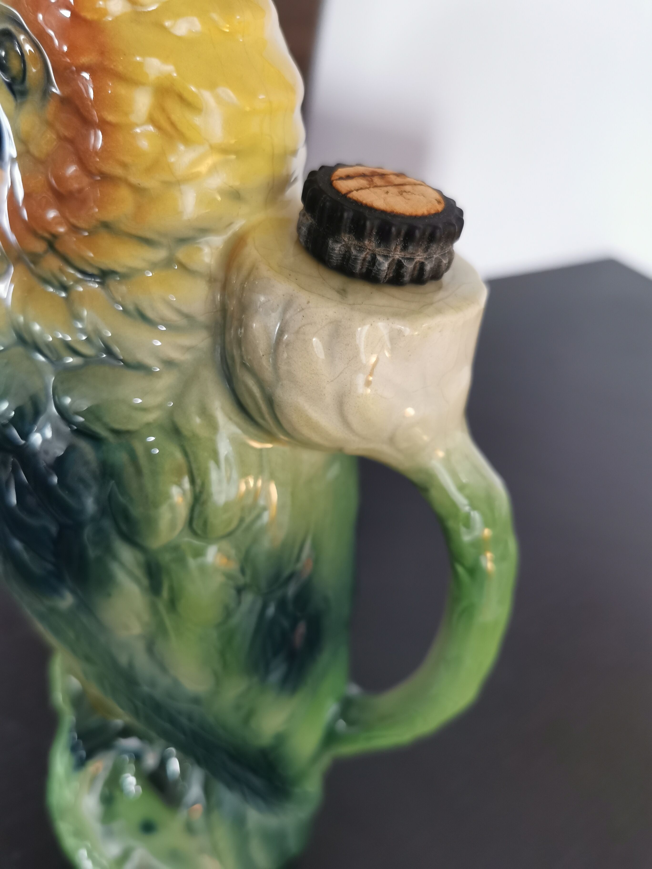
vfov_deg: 65.3
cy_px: 434
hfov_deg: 51.4
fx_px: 678
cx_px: 326
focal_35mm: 27
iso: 320
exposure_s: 1/50
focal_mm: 5.56
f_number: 1.6
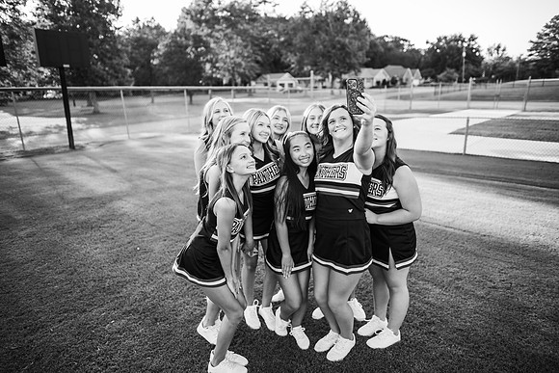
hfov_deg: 73.7
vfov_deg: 53.2
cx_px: 280
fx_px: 373
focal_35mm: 24
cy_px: 186
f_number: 2
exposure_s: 1/500
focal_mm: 24
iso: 125
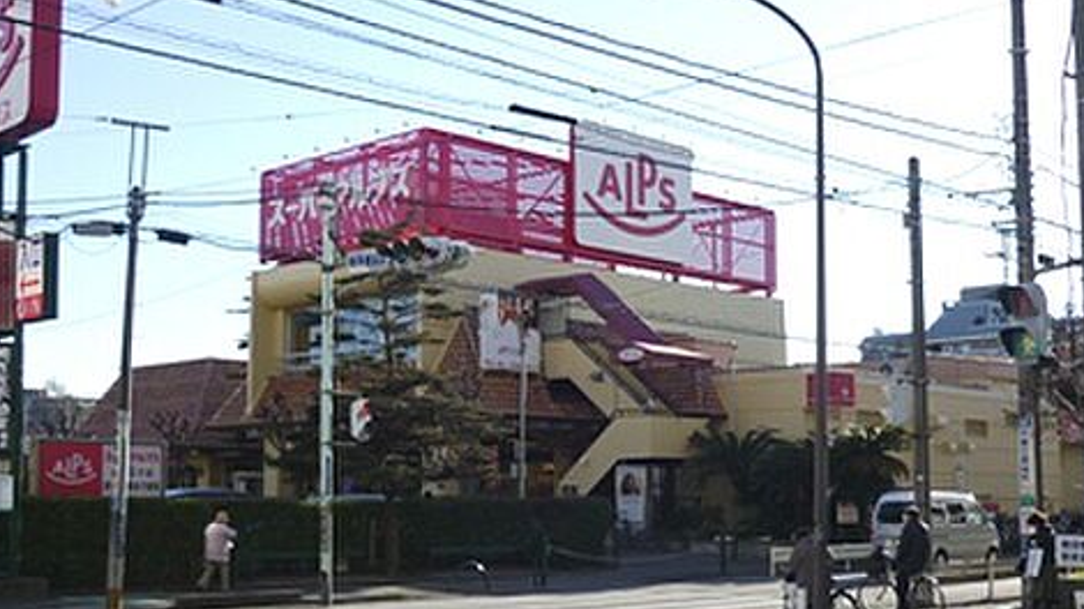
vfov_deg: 24.3
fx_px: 1408
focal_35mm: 49
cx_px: 554
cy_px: 392
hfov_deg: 42.1
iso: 80
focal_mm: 5.5
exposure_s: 1/800
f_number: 2.8
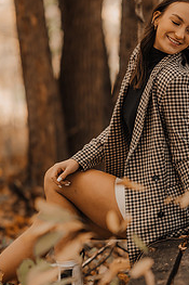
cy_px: 160
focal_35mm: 269
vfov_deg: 7.7
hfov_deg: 5.1
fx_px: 2121
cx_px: 150
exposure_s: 1/125
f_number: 1.4
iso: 125
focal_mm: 105
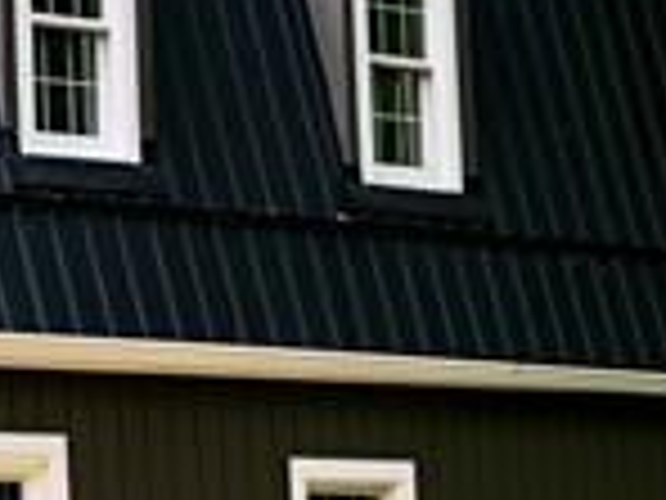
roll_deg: +2.1
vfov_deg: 7.6
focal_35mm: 194
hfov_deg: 9.3
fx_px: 3732
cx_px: -850
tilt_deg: +1.4
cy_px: 590
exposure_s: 1/120
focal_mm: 3.99
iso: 40
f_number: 1.8
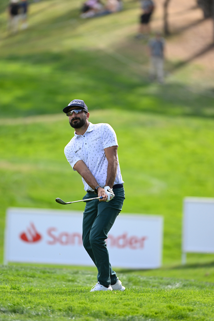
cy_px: 160
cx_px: 107
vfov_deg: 5.2
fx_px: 3566
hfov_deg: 3.4
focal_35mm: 400
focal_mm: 400
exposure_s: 1/1250
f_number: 4
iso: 640
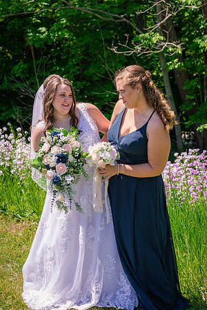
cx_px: 104
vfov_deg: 23.9
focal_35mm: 85
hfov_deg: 16.1
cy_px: 155
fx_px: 733
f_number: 5
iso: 200
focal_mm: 85
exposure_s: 1/800
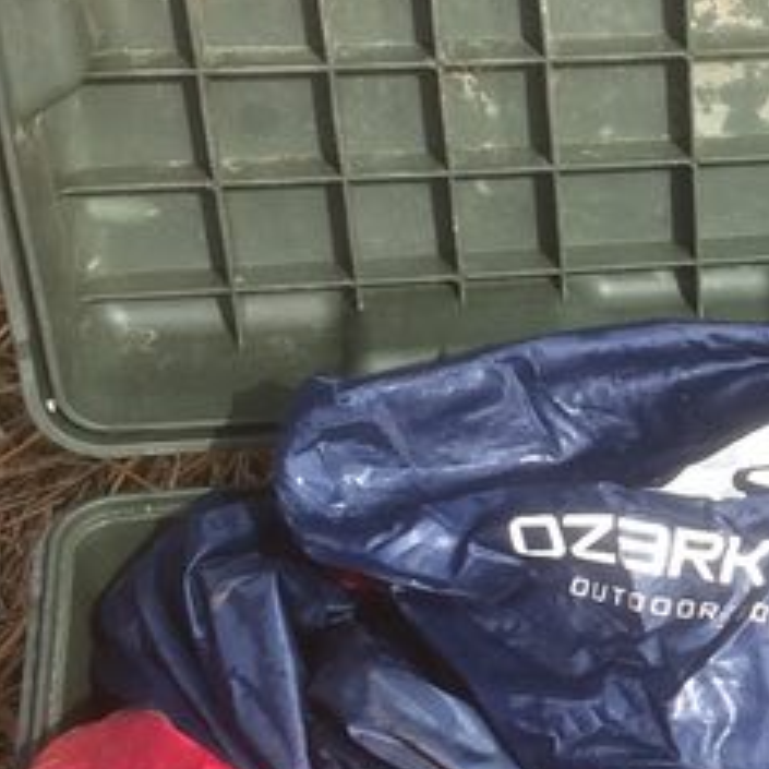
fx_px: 2740
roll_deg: -3.5
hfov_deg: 15.0
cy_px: 471
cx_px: 1109
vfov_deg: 16.0
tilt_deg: -42.1
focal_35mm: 109
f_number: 2.2
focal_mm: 4.15
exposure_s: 1/1026
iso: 32
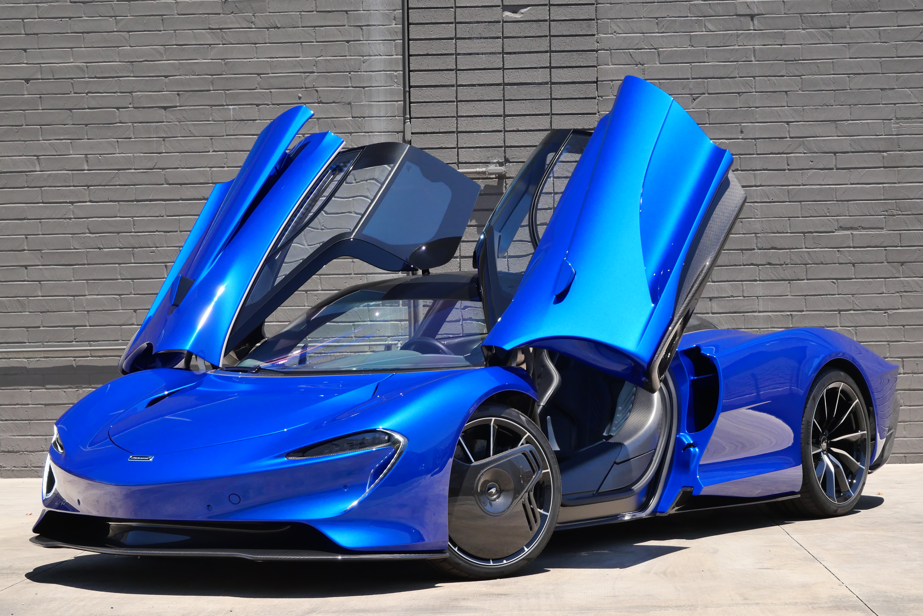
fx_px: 2128
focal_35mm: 83
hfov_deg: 24.5
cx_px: 462
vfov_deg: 16.5
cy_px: 308
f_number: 5.5
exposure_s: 1/640
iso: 640
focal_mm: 40
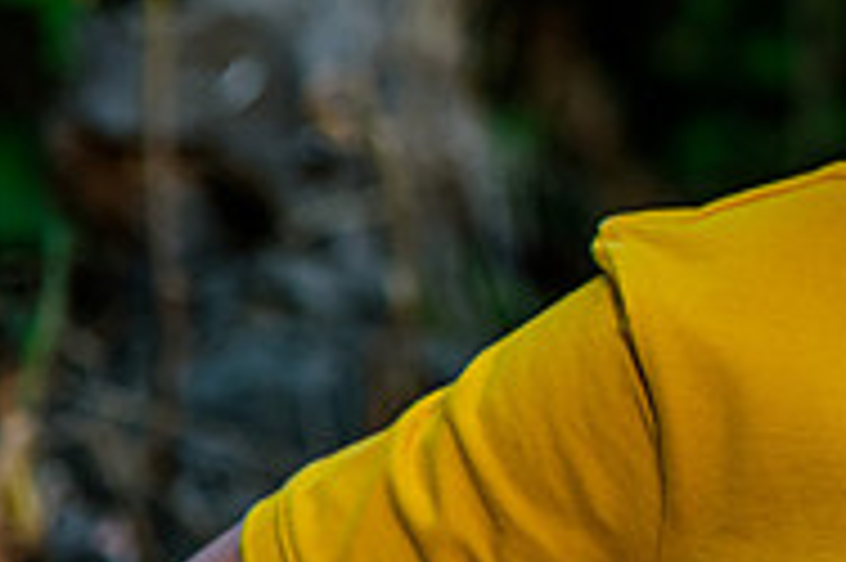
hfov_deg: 4.8
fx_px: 10072
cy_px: -67
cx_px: 1187
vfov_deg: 3.2
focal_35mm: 429
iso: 500
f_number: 4.5
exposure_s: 1/250
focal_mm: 120
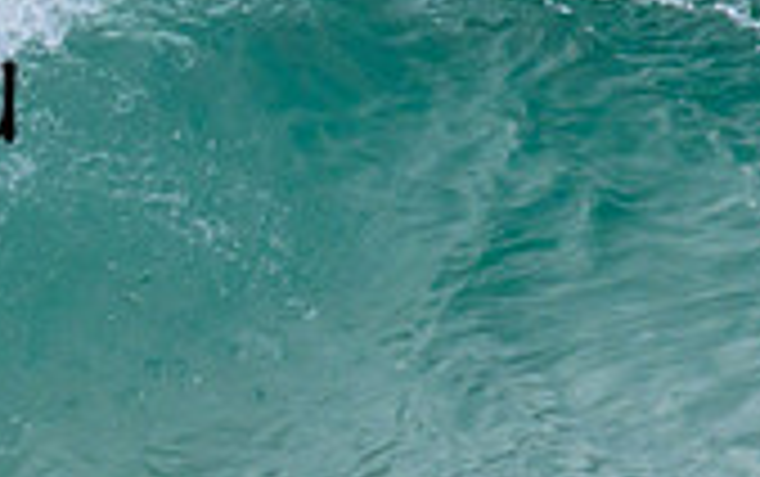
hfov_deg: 0.5
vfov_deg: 0.3
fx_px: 79719
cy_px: -13
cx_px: -827
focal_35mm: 3845
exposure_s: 1/2000
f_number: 11
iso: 900
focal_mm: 800
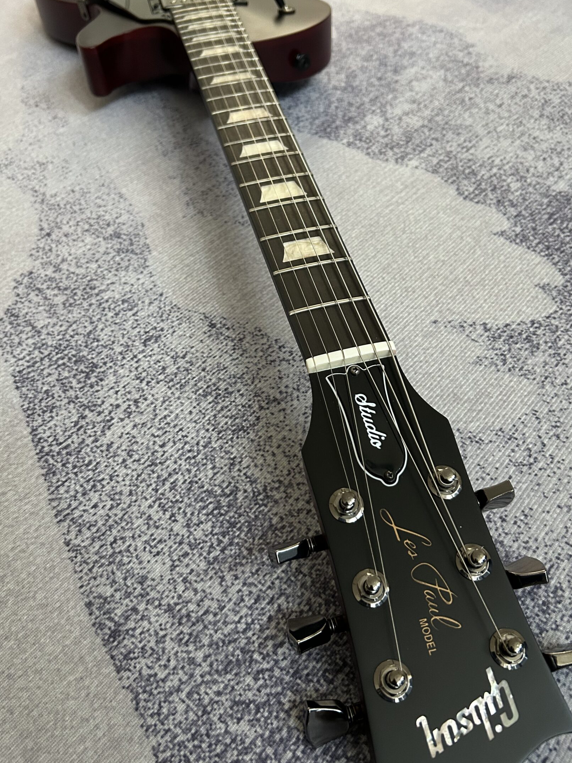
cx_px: 284
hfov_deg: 45.4
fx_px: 683
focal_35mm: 31
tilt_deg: -46.3
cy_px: 361
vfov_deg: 58.3
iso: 320
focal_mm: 5.7
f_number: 1.5
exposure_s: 1/60
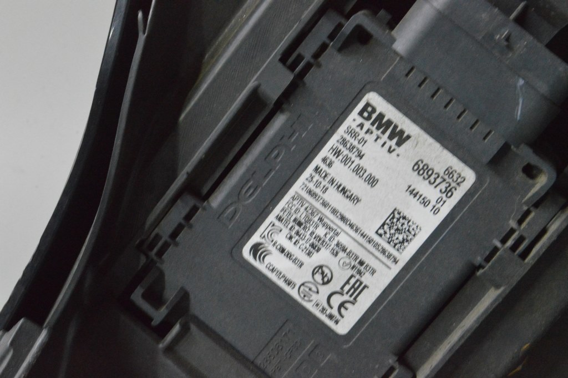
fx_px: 1301
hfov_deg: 24.6
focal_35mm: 82
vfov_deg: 16.5
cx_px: 284
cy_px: 189
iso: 6400
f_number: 20
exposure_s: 1/13
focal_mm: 55
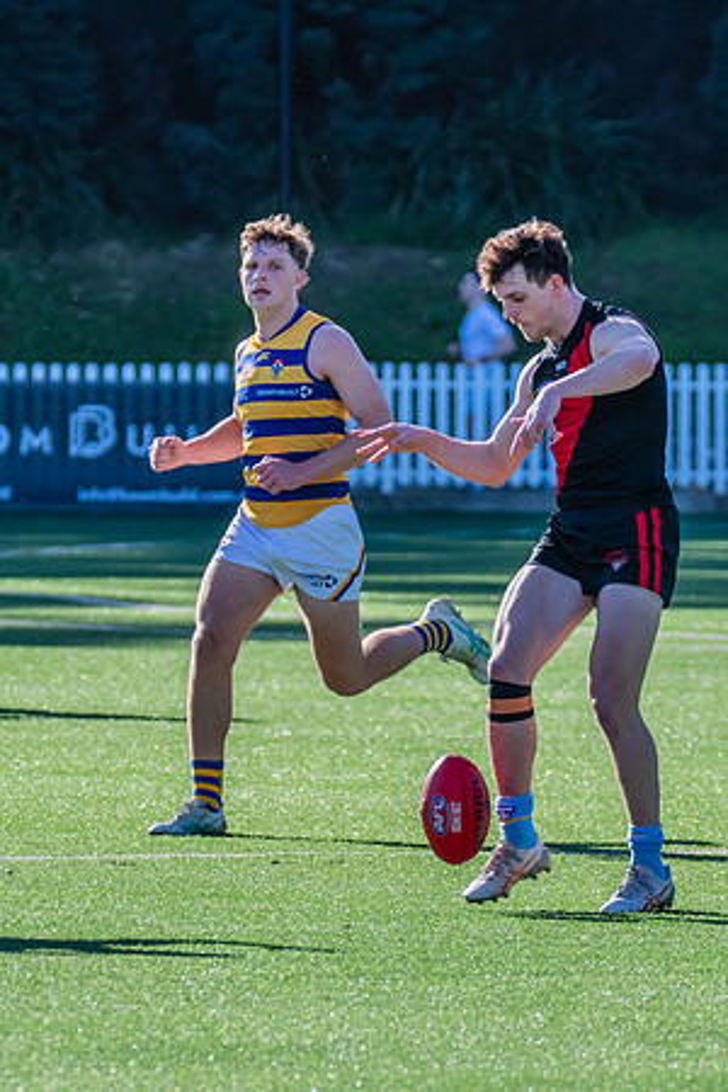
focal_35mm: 593
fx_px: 17992
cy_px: 582
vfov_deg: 3.5
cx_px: 572
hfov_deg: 2.3
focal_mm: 340
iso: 800
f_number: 9
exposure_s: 1/1250
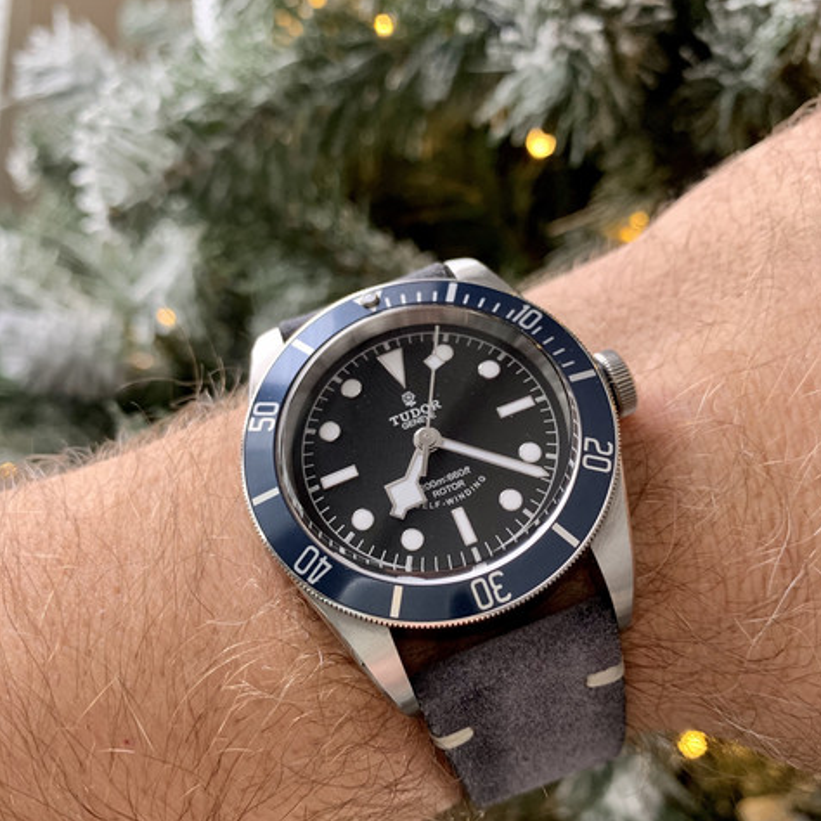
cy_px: 438
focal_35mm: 31
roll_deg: -30.5
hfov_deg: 52.5
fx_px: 832
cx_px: 414
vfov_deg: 52.5
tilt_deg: -39.1
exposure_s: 1/50
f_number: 1.8
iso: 250
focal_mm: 4.25
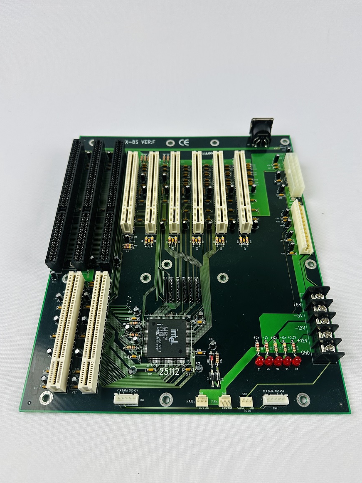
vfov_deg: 69.4
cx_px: 180
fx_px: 349
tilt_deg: -57.5
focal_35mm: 25
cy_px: 244
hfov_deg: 54.9
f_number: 1.78
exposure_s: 1/120
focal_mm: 6.86
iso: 125
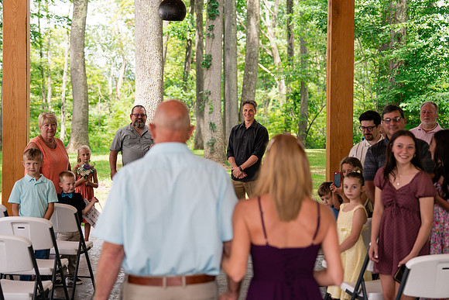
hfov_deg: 24.4
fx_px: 1039
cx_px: 216
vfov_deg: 16.4
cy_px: 124
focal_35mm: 83
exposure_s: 1/320
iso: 160
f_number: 2.8
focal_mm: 70
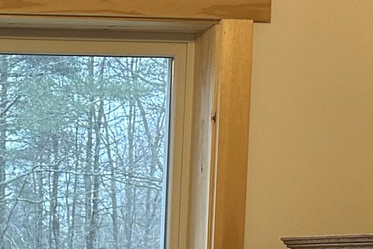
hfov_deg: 17.3
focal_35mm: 109
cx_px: -142
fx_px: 1129
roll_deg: -0.2
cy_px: 374
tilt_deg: -5.0
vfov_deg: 12.0
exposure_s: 1/60
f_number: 1.78
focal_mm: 6.86
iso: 320
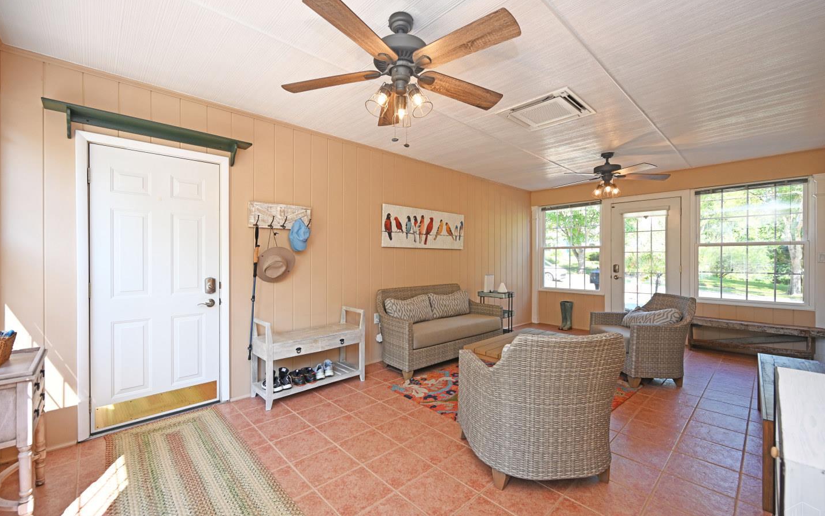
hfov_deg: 101.5
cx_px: 410
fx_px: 337
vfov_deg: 74.8
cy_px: 259
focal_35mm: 15
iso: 200
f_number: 4
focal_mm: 14
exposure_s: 1/60
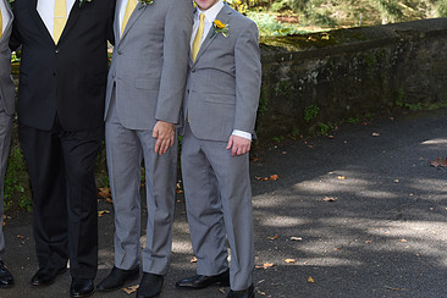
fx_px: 944
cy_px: 90
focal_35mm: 76
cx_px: 100
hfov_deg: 26.2
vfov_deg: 17.9
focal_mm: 48
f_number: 5.6
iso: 640
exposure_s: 1/200
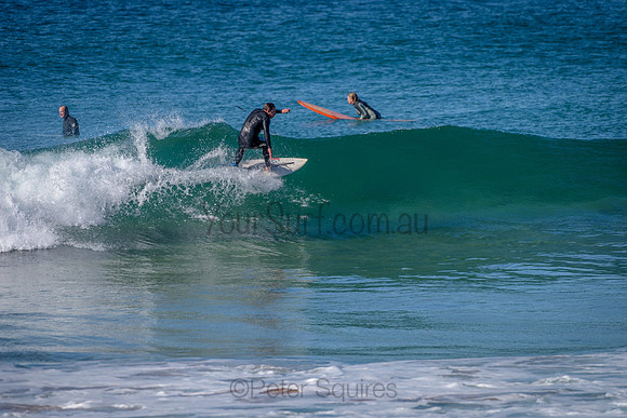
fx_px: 8710
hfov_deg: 4.1
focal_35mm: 500
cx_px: 314
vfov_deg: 2.8
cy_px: 209
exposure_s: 1/2000
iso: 180
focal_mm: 500
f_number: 5.6
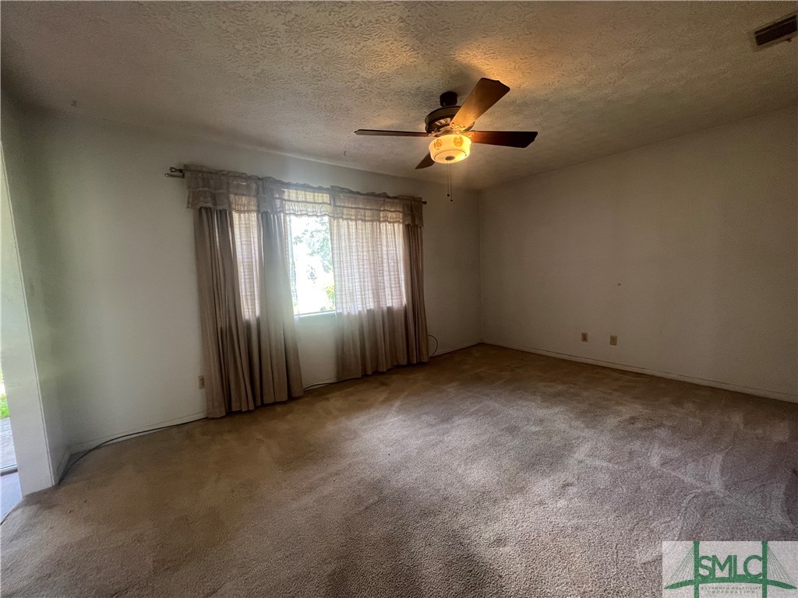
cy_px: 299
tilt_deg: -4.5
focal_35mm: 13
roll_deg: +2.7
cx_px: 399
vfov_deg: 89.9
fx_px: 300
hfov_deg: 106.2
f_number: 1.8
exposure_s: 1/120
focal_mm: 1.57
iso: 160
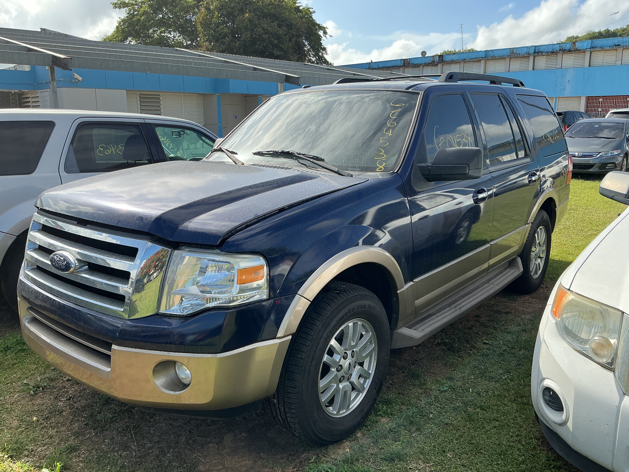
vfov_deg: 48.2
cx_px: 314
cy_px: 236
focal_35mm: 29
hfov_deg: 61.7
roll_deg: +0.3
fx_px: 527
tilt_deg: -12.5
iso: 25
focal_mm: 3
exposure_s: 1/1015
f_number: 1.8
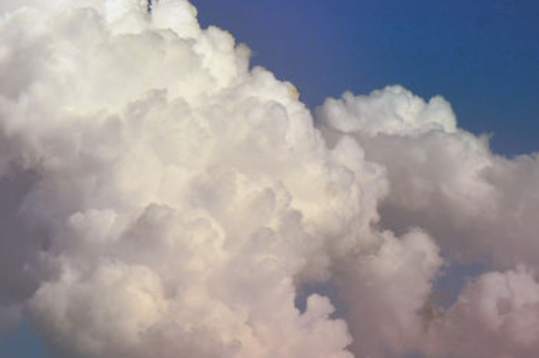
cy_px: 52
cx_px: 126
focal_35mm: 246
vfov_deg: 5.6
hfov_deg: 8.4
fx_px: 3677
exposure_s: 1/400
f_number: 11
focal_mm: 72
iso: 200
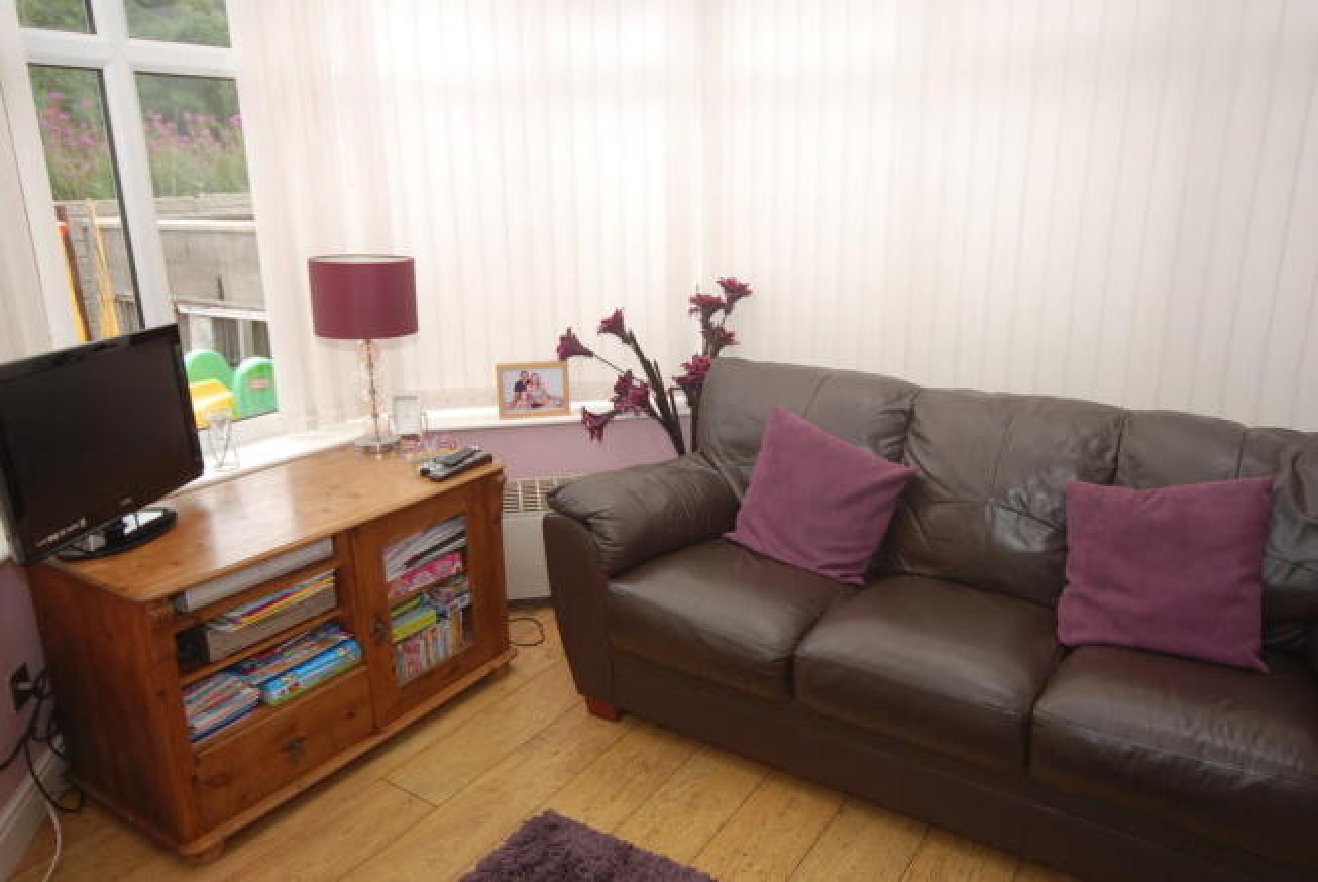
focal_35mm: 26
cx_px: 659
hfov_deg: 70.4
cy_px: 441
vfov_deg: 50.5
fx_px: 935
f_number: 5.3
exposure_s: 1/60
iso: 250
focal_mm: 17
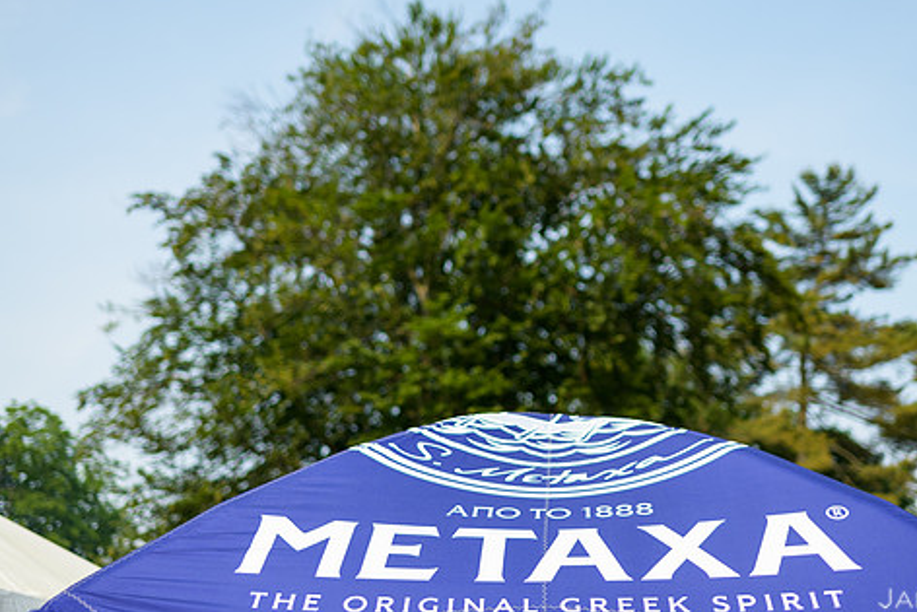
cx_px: 501
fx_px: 1096
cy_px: 275
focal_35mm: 43
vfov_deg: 31.2
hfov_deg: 45.4
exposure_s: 1/2500
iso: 100
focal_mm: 35
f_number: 2
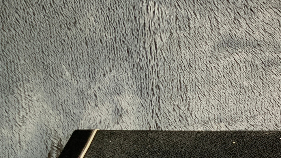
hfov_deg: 23.3
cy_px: 198
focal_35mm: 83
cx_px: 341
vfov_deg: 14.1
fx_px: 618
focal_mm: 3
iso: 64
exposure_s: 1/104
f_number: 1.8
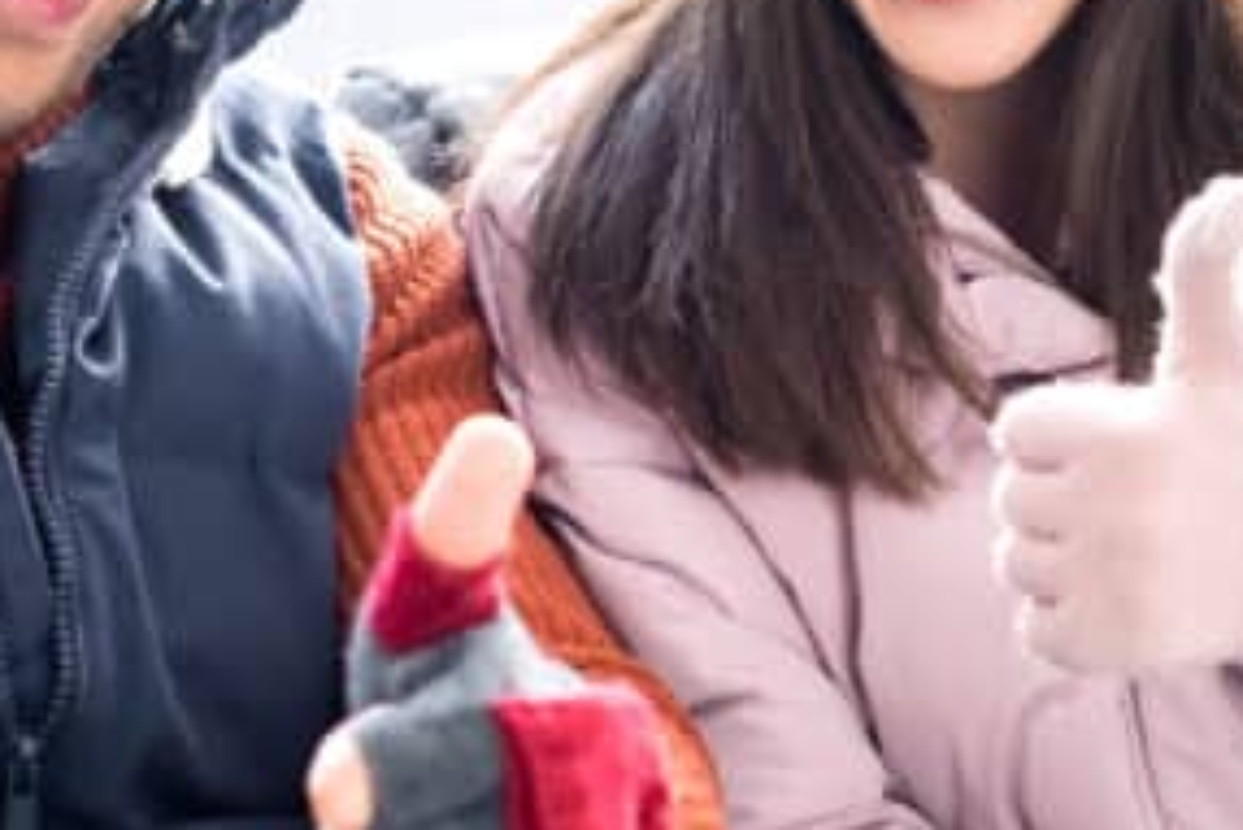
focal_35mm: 179
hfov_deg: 11.5
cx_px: 396
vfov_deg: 7.7
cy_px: 445
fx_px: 6183
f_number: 3.5
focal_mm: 50
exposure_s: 1/200
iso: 160
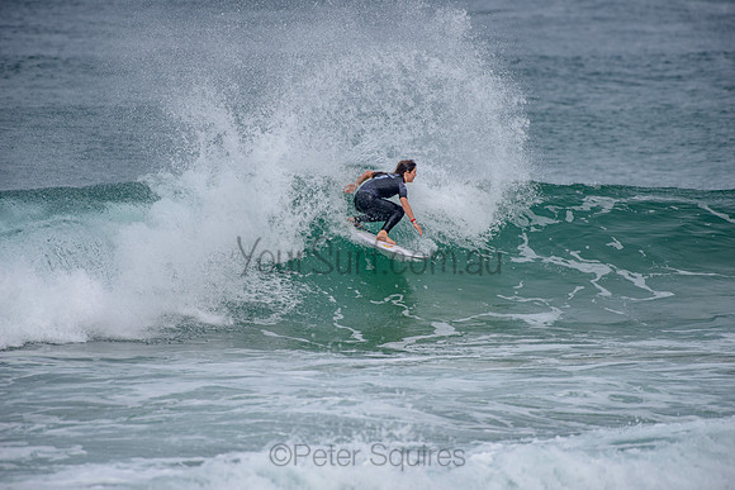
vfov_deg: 2.8
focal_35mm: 500
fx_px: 10210
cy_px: 245
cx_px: 368
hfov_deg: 4.1
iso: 220
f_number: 5.6
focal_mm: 500
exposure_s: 1/2000
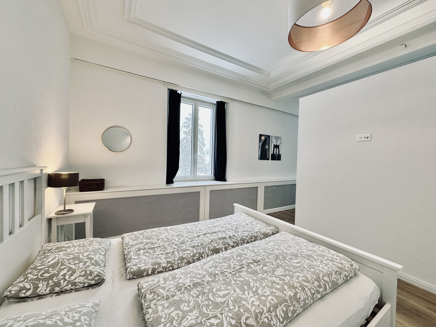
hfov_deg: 102.1
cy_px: 164
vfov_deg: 85.7
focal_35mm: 14
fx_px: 176
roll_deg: -1.4
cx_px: 218
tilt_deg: -1.2
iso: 125
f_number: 2.2
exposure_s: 1/100
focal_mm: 2.22
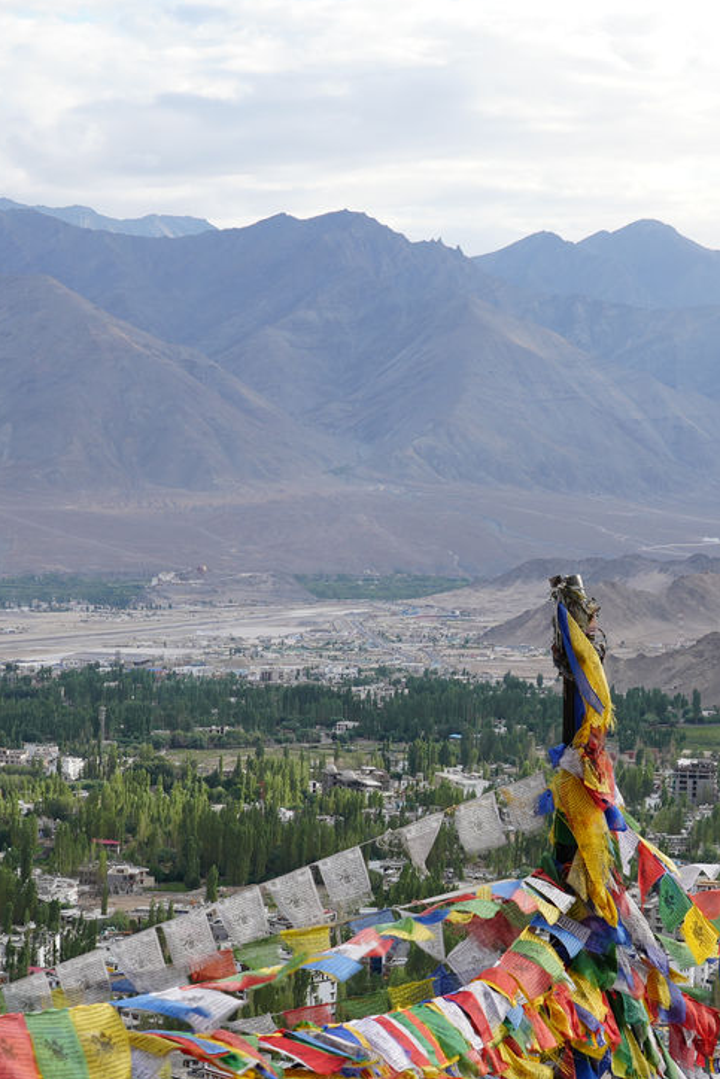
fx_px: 2848
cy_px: 713
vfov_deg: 21.4
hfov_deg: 14.3
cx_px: 602
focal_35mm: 95
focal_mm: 43
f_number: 7.1
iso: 100
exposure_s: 1/100
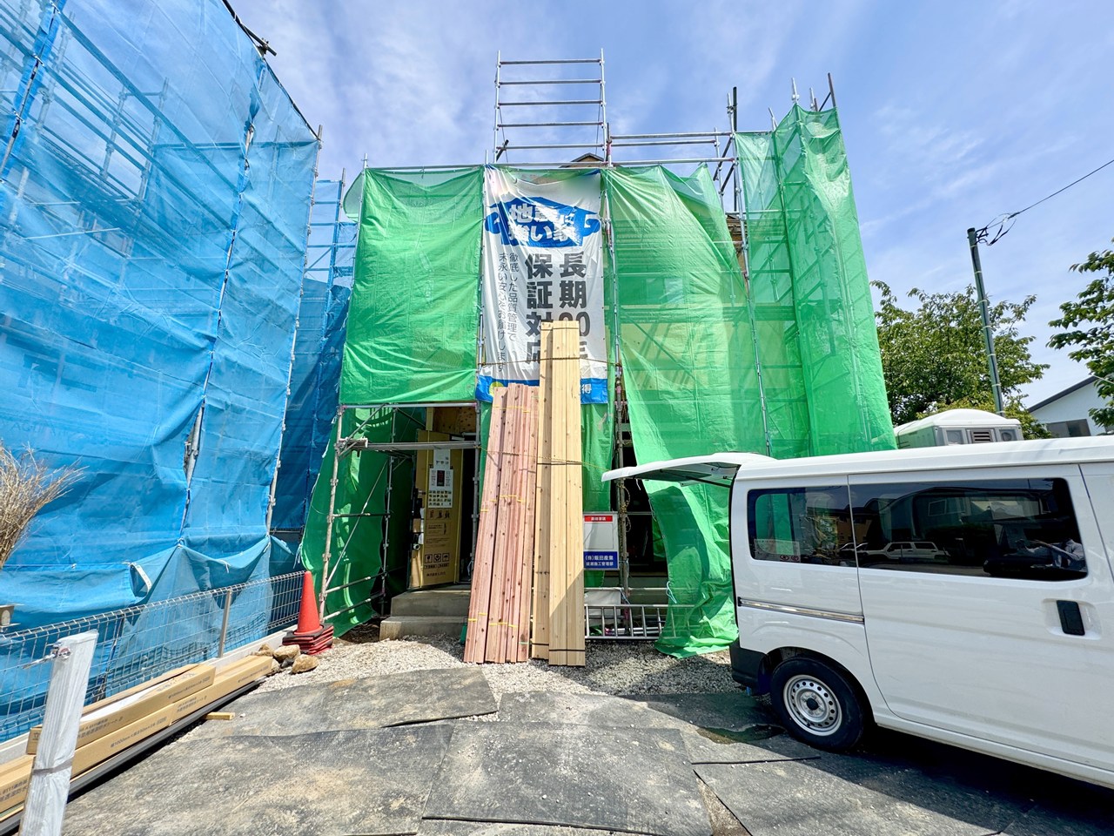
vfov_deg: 85.7
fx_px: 451
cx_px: 557
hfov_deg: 102.1
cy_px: 418
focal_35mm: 14
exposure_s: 1/1748
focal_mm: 2.22
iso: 50
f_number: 2.2
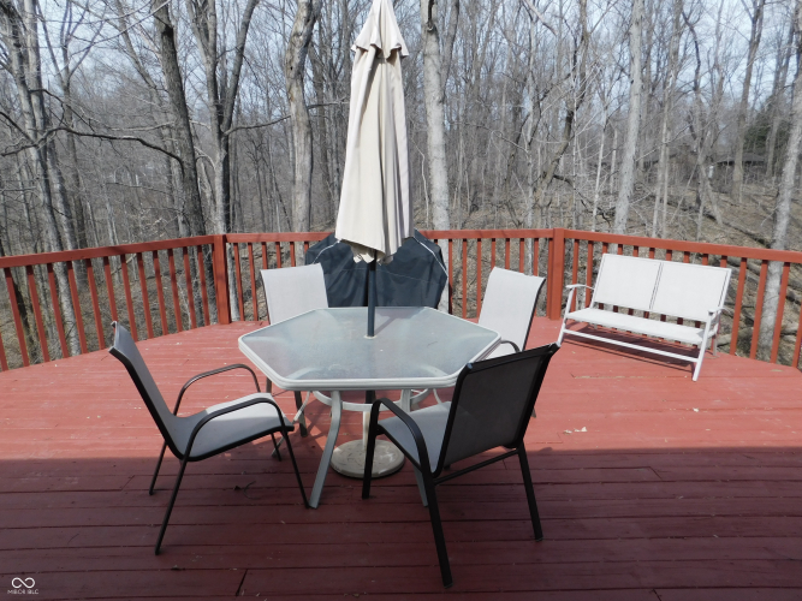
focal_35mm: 23
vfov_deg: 58.9
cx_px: 401
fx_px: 533
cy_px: 300
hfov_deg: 73.9
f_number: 3
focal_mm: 4
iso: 125
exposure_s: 1/1250
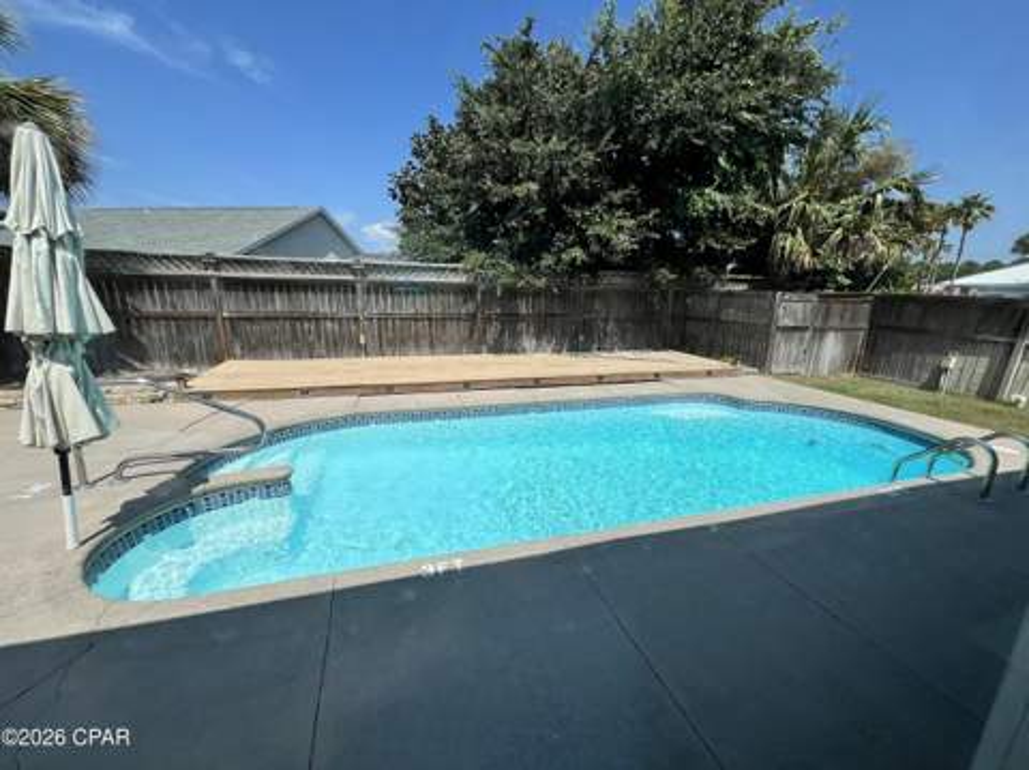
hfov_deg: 106.2
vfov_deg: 89.8
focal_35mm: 13
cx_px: 514
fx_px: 386
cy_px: 385
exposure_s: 1/2950
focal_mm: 1.57
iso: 32
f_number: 1.8
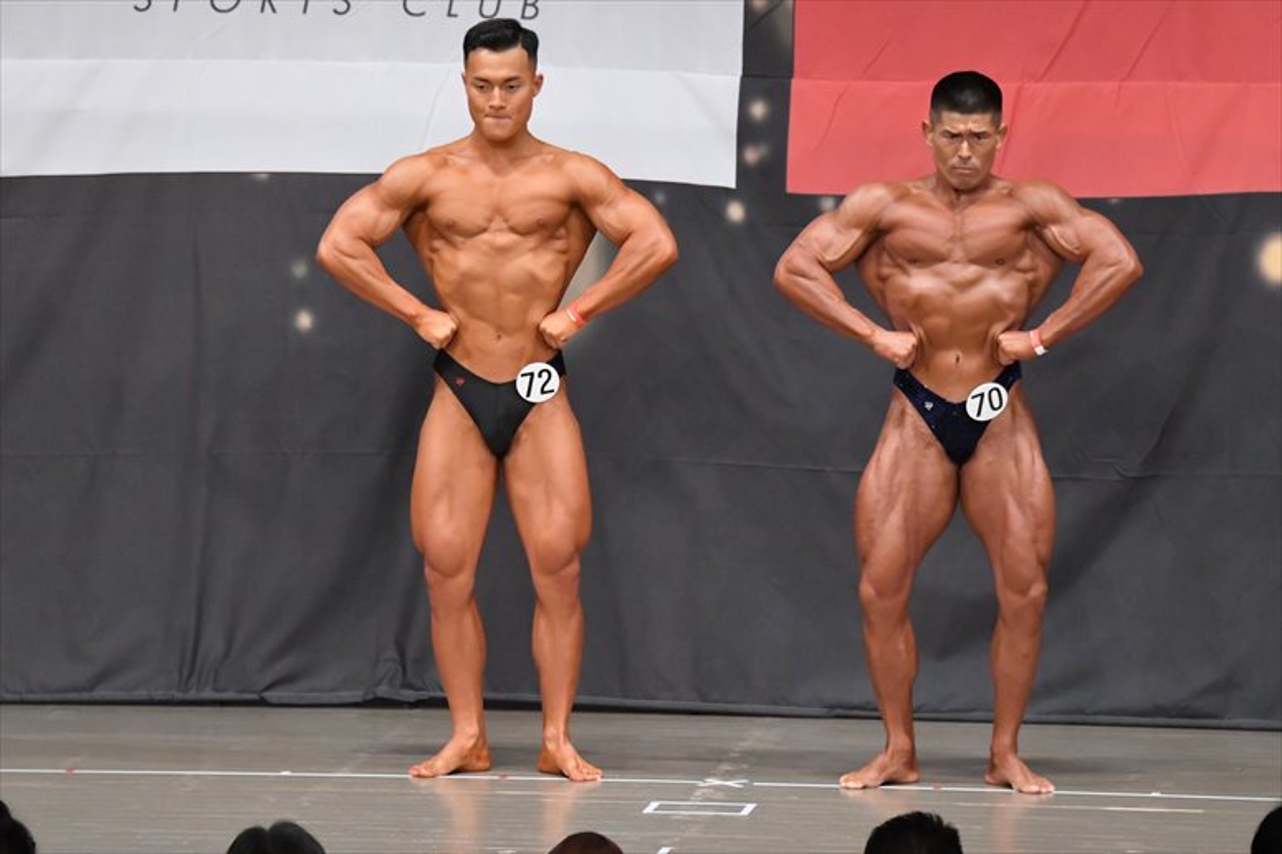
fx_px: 8009
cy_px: 427
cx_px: 641
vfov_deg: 6.1
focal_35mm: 225
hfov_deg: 9.2
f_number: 5.6
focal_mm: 150
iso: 6400
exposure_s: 1/400
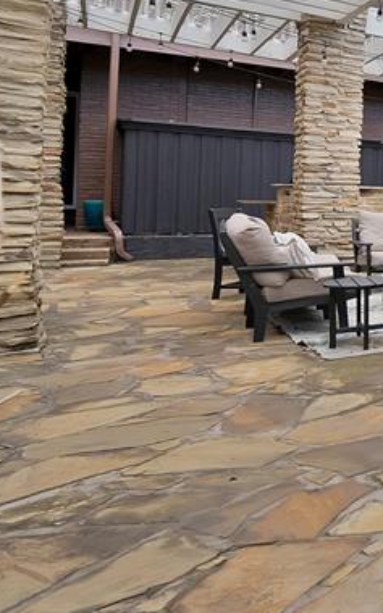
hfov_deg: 18.6
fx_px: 552
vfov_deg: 56.7
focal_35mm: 33
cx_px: 790
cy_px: 196
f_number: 9
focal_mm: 12
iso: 640
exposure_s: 1/50
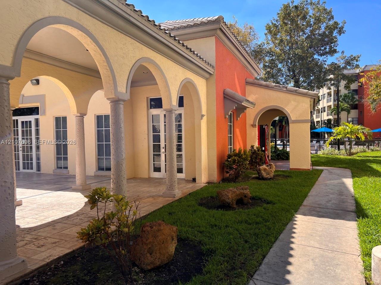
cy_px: 142
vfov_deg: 53.1
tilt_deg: -1.8
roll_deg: +0.4
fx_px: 286
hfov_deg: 67.3
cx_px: 190
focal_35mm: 26
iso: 50
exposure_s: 1/2083
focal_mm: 5.7
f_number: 1.5
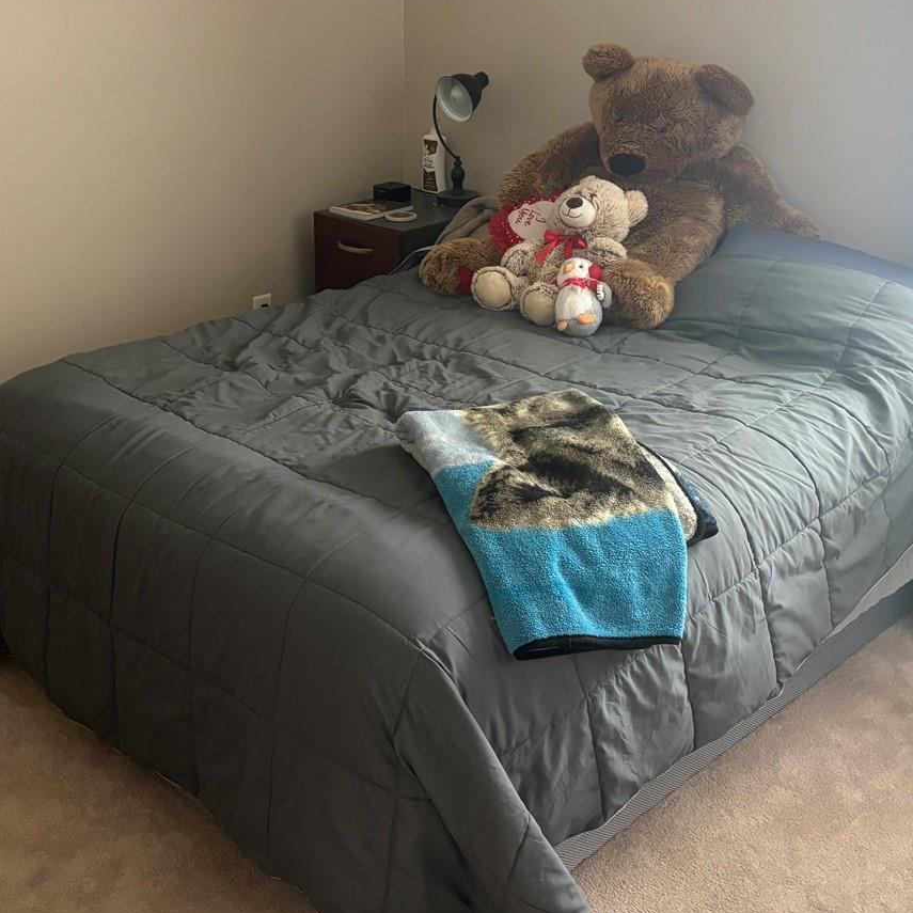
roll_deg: +0.6
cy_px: 372
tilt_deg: -20.2
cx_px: 409
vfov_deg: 39.0
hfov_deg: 39.1
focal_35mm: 43
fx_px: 1283
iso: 400
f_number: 1.6
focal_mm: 5.96
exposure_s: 1/40
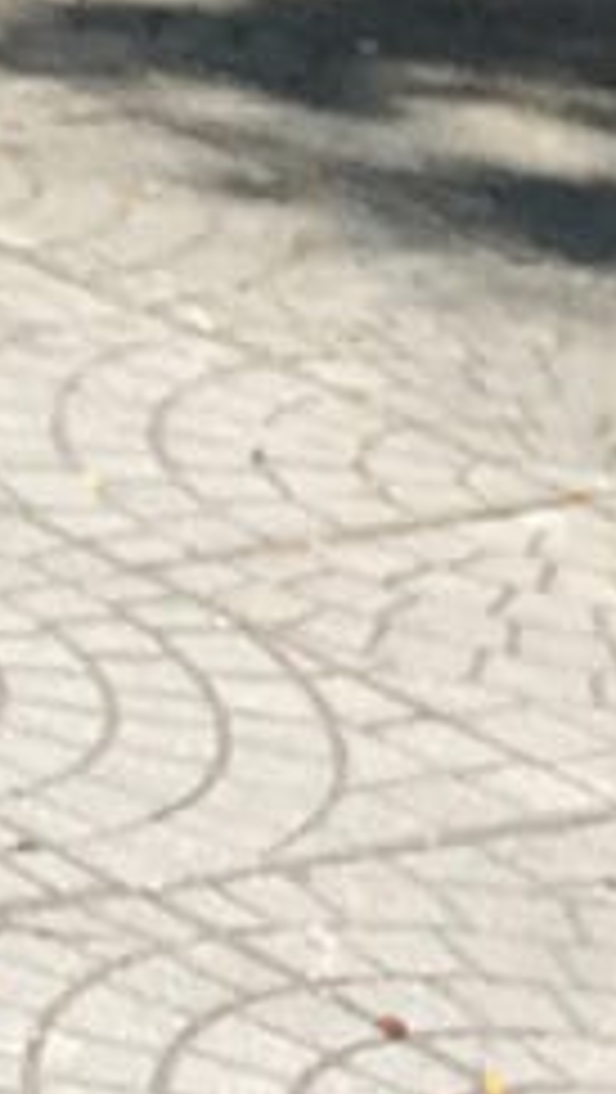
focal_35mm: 201
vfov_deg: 10.5
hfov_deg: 4.9
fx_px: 5827
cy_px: -378
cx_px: -2572
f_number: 1.8
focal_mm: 3.99
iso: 20
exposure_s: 1/2336
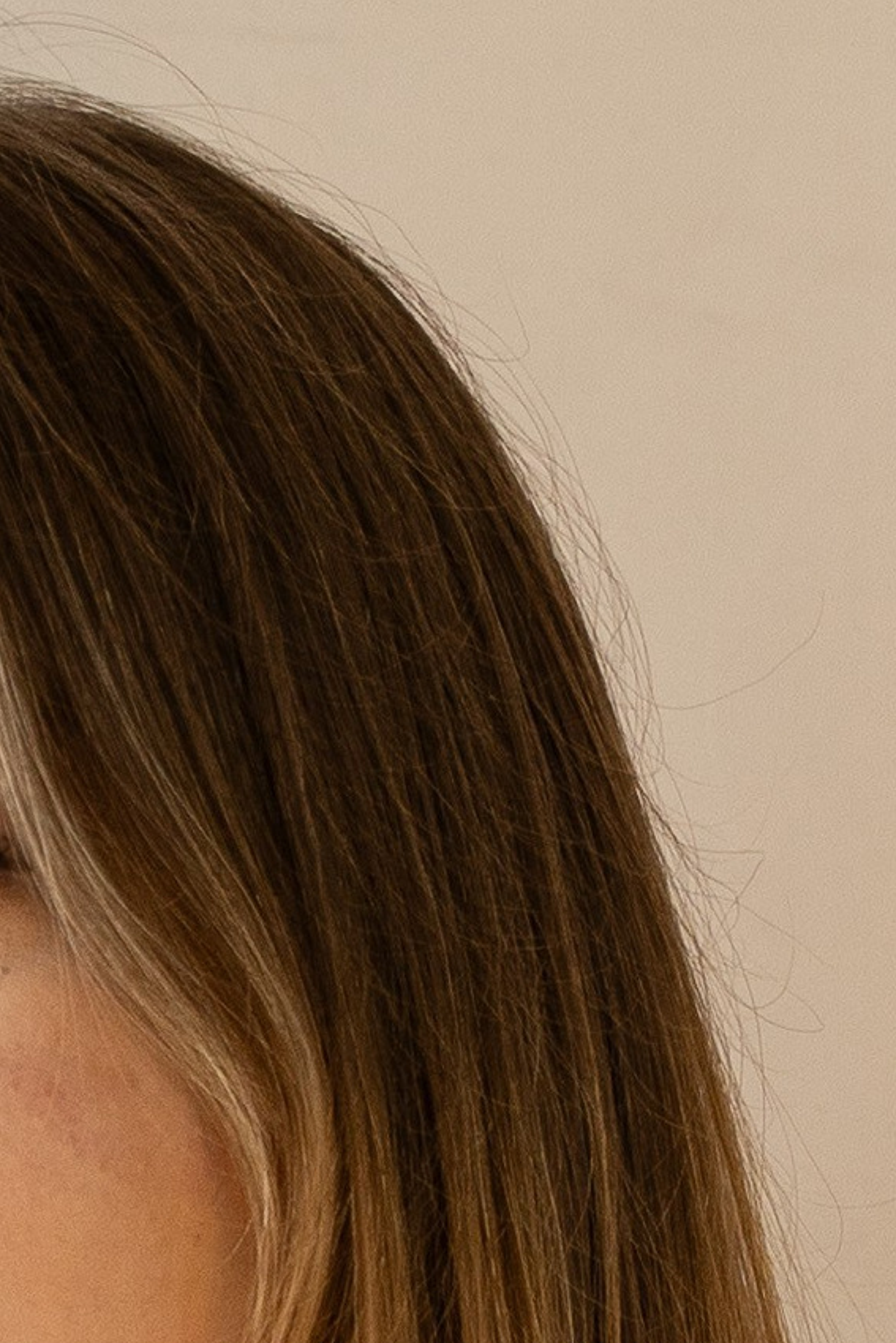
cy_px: 2871
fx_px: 11120
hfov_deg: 4.6
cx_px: -495
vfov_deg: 6.7
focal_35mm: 298
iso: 250
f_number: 3.5
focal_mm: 44.6
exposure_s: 1/125
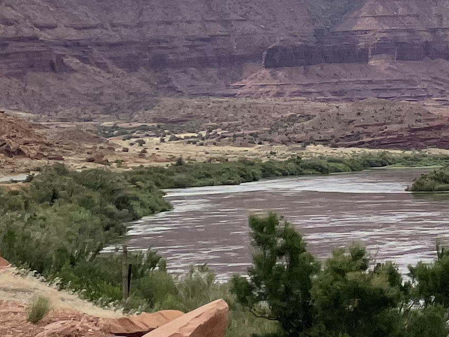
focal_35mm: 124
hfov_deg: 14.4
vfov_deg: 11.9
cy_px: 75
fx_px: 1609
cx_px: 748
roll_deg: +1.7
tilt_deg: +2.2
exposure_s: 1/4292
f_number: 1.6
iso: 32
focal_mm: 4.2
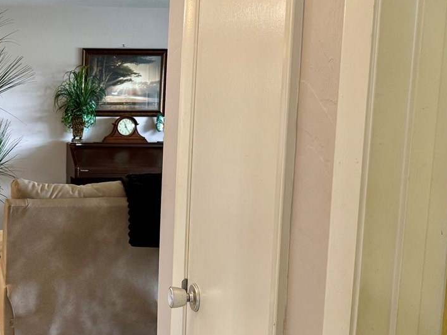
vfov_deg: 27.0
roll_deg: -1.1
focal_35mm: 54
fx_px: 697
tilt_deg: -7.0
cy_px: 194
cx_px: 22
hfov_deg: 33.2
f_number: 1.78
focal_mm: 6.76
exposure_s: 1/60
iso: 250
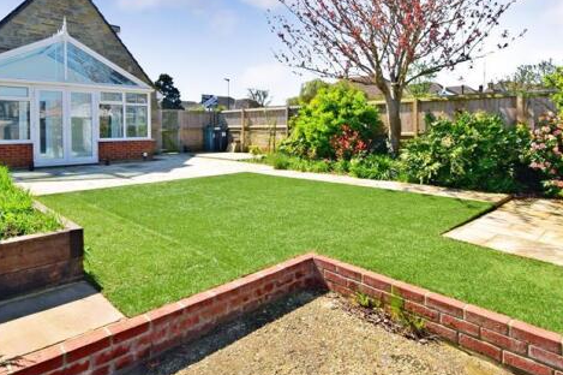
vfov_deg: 58.4
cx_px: 247
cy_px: 133
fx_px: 328
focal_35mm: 21
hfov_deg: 80.9
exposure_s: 1/200
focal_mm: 10
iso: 400
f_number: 20
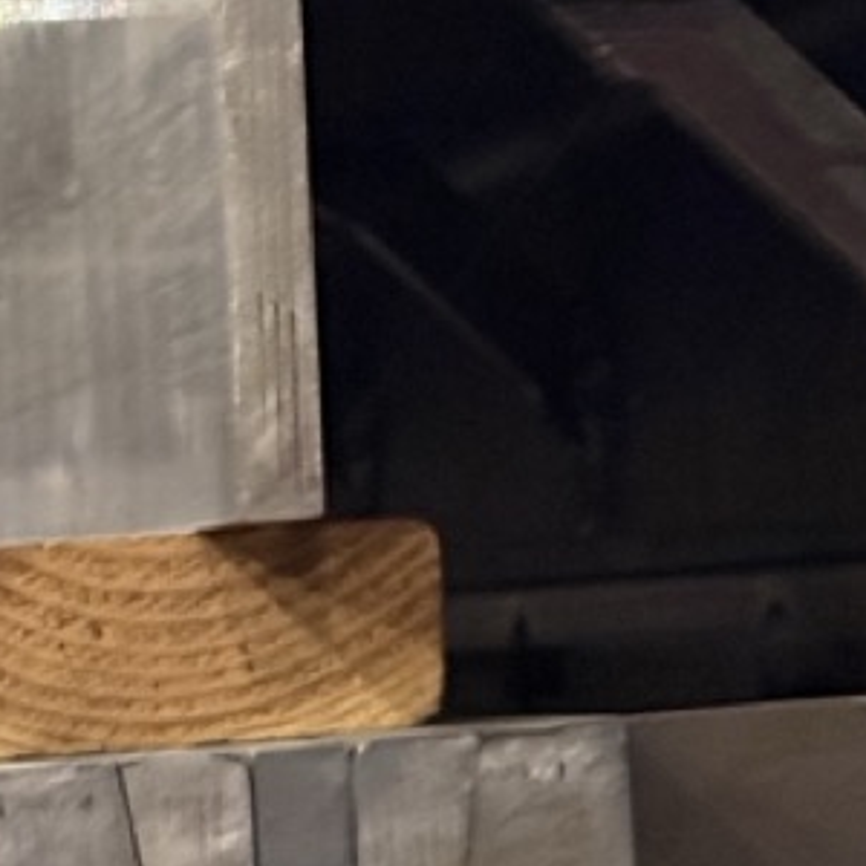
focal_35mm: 181
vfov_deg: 9.3
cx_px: 713
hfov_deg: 9.6
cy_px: -511
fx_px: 5123
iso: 800
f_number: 1.78
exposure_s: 1/27
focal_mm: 6.76
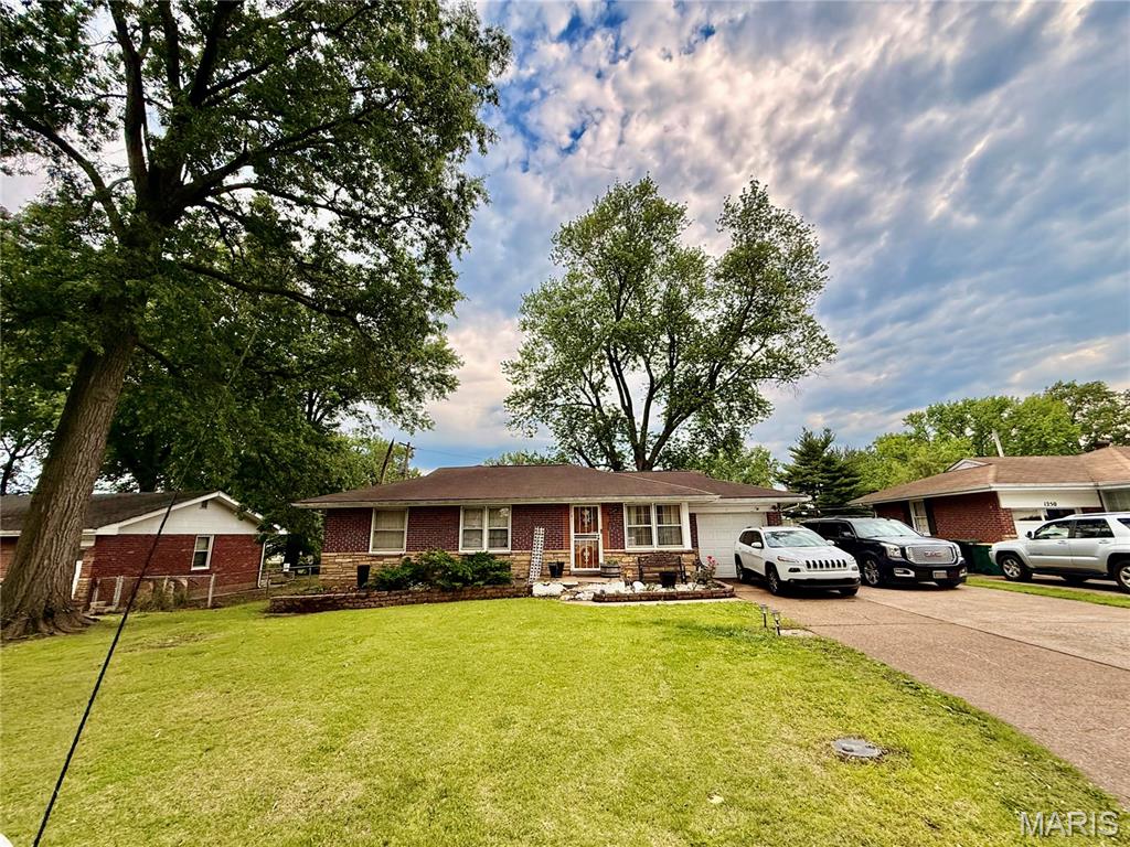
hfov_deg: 102.1
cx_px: 565
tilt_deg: +13.6
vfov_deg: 85.7
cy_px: 424
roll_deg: +0.4
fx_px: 457
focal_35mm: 14
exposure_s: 1/955
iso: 50
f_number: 2.2
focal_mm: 2.22
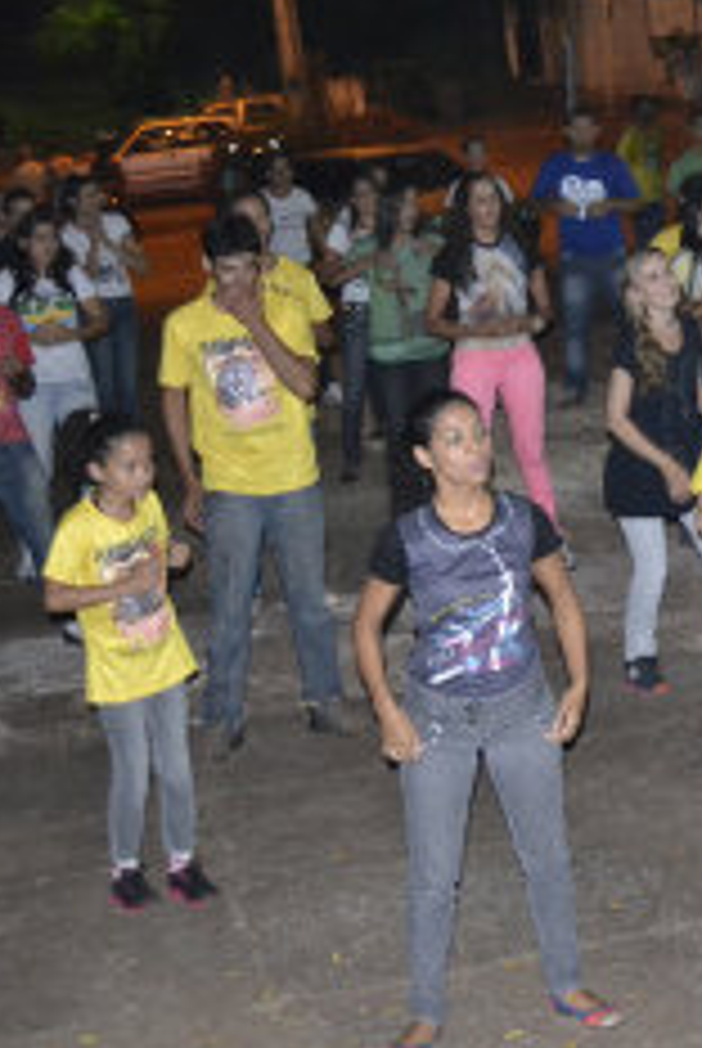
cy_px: 623
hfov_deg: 14.6
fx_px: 2625
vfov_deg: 22.6
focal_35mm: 90
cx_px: 909
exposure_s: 1/60
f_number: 4.5
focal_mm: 28
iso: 3200
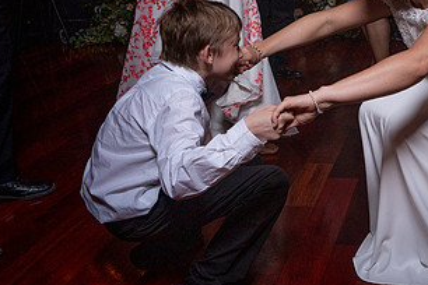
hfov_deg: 35.5
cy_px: 92
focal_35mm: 54
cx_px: 353
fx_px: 642
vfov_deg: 24.9
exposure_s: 1/200
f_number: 5.6
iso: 2000
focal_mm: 24
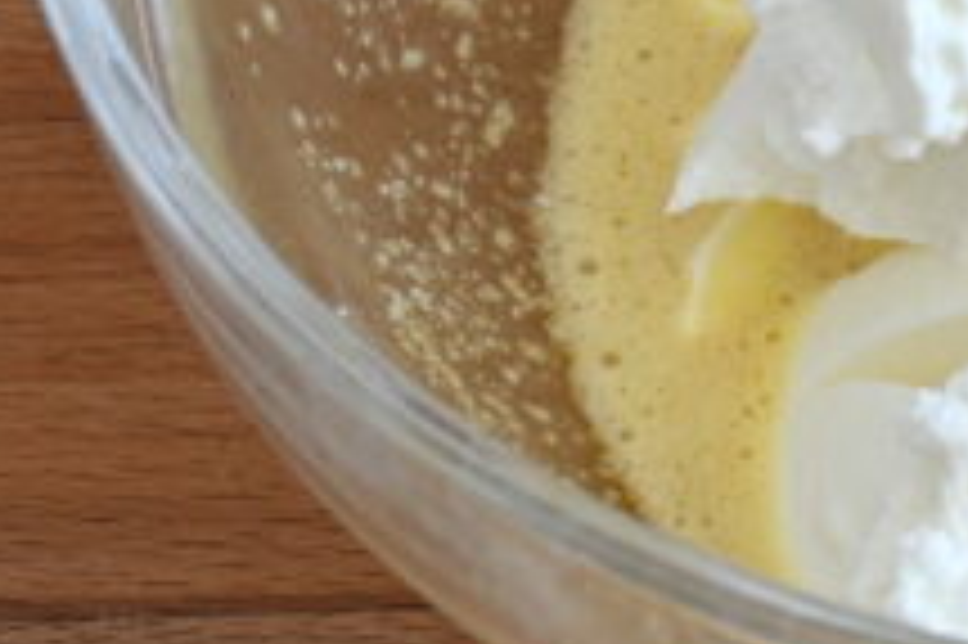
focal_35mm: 184
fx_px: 4944
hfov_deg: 10.8
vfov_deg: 7.4
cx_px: 1450
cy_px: -155
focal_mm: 37
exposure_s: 1/8
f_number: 9
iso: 200
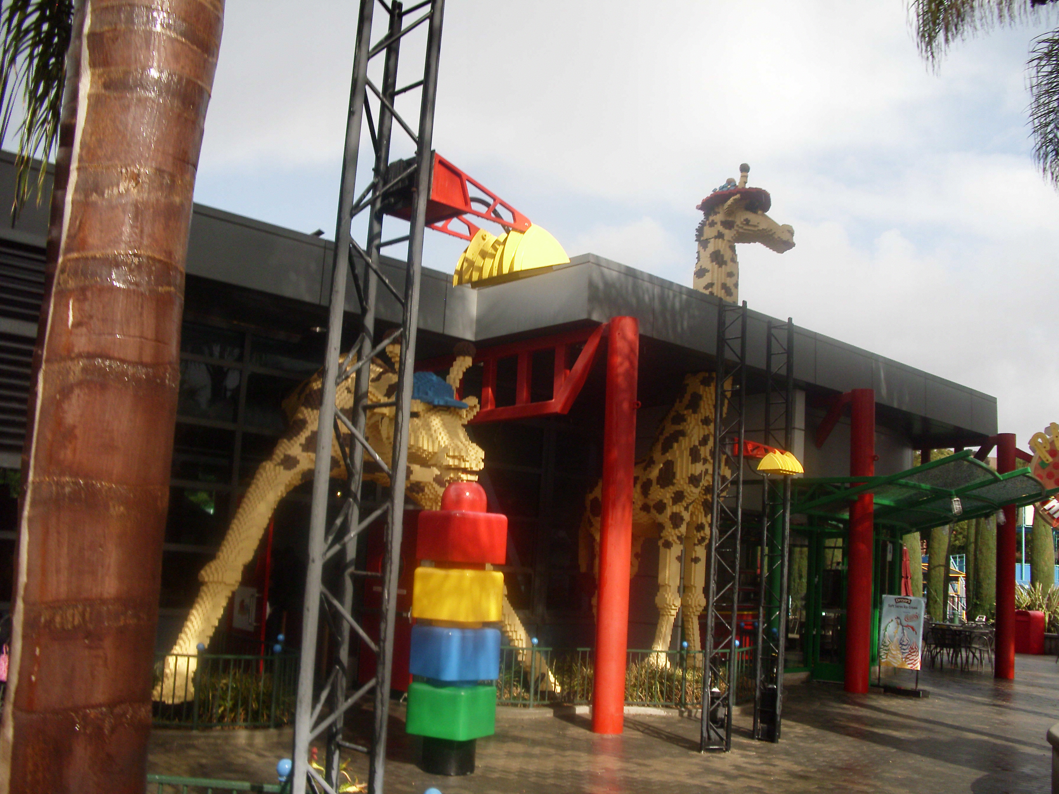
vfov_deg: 37.7
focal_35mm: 38
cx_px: 530
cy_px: 397
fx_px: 1163
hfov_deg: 49.0
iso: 125
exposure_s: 1/193
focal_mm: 6.3
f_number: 7.8
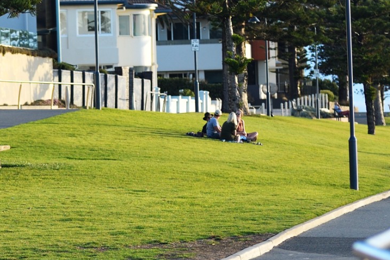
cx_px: 59
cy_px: 180
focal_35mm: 264
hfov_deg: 7.8
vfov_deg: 5.2
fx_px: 2860
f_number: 2
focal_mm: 50
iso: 100
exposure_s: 1/400
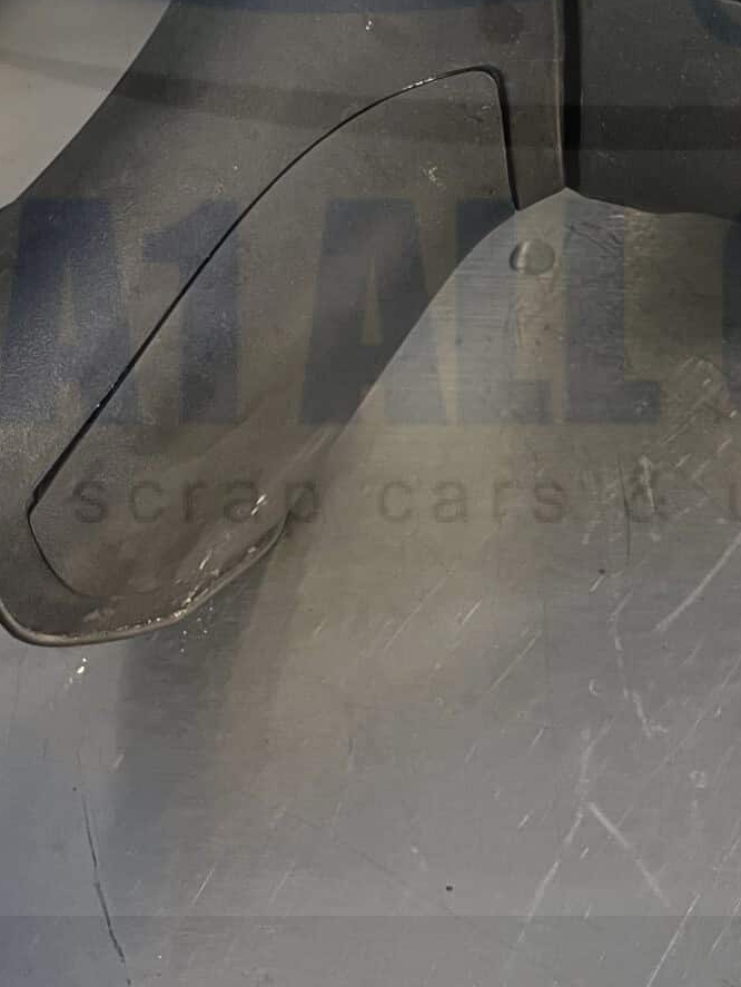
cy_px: 61
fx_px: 1711
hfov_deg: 23.6
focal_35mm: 60
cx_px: 695
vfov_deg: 30.5
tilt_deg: -45.3
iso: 400
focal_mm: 5.1
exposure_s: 1/50
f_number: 1.6
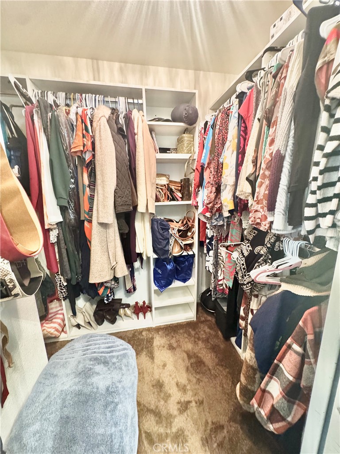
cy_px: 227
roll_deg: +1.0
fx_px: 183
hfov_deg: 85.7
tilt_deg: -11.8
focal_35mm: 14
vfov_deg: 102.1
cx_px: 170
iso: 800
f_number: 2.2
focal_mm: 2.22
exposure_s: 1/60
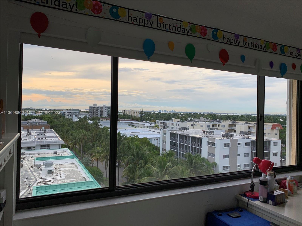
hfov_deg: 67.3
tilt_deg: +0.2
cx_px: 151
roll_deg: -1.0
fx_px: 227
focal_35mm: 26
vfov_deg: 53.1
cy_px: 113
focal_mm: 4.25
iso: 25
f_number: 1.8
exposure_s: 1/1205
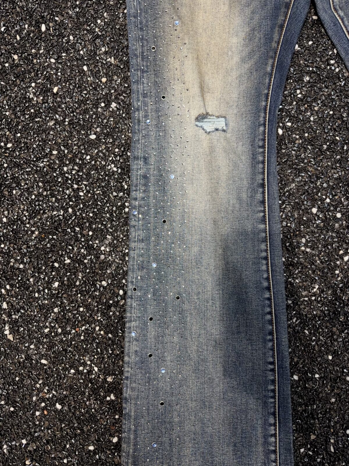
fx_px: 323
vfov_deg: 71.6
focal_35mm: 24
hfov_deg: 56.8
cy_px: 233
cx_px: 174
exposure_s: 1/234
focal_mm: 6.76
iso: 64
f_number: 1.78
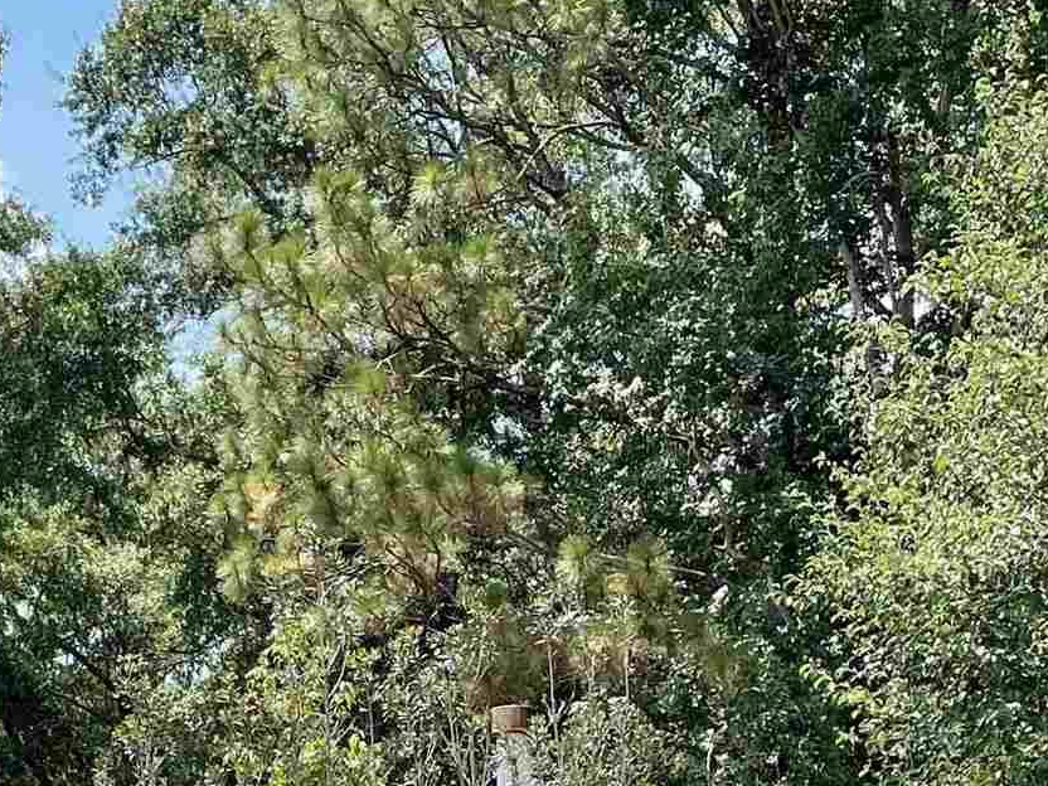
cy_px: 1159
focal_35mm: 96
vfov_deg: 14.4
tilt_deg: -3.2
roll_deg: +0.6
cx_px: 325
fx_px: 2906
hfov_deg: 20.3
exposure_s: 1/1511
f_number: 1.6
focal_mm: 4.2
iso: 32
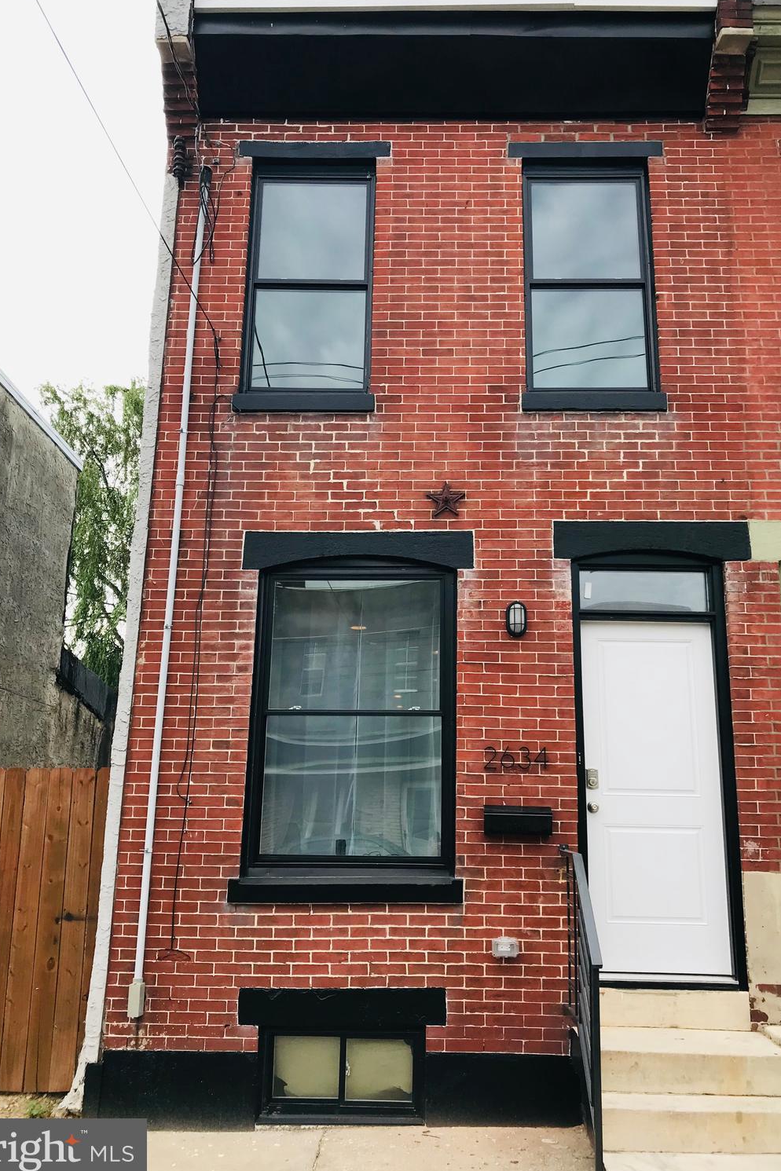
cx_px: 403
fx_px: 976
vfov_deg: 61.9
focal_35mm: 30
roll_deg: -1.0
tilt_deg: +14.2
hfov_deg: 43.6
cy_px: 580
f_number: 1.8
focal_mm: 3.99
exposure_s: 1/630
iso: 20
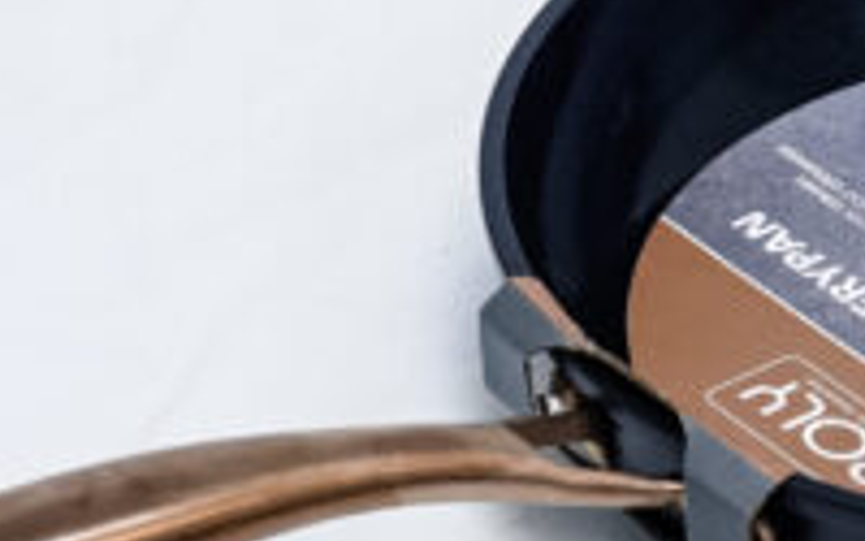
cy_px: 113
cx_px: 856
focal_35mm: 189
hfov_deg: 11.0
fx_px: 4455
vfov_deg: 6.9
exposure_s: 1/125
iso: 6400
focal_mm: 53
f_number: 14
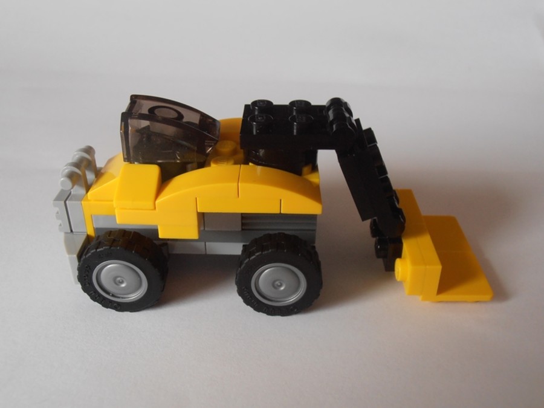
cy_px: 204
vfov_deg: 38.7
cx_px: 272
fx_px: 581
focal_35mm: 37
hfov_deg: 50.1
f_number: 3.9
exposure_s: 1/20
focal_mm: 6.61
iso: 125
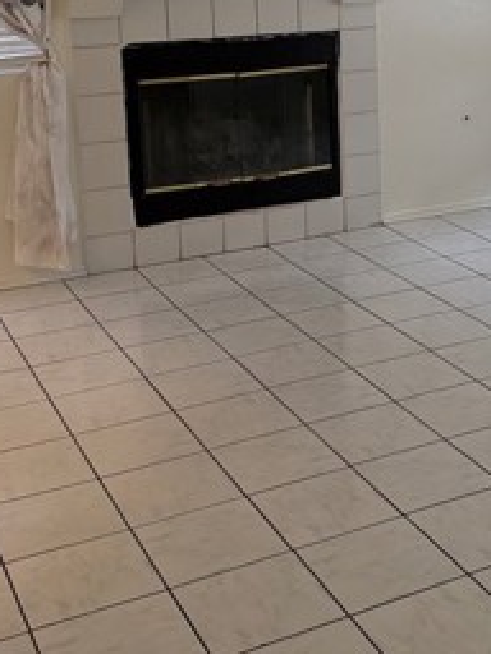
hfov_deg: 23.9
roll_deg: +0.3
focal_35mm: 60
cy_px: 123
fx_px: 1135
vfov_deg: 31.3
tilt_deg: -10.8
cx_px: 414
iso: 200
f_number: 1.78
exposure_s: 1/120
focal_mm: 6.76
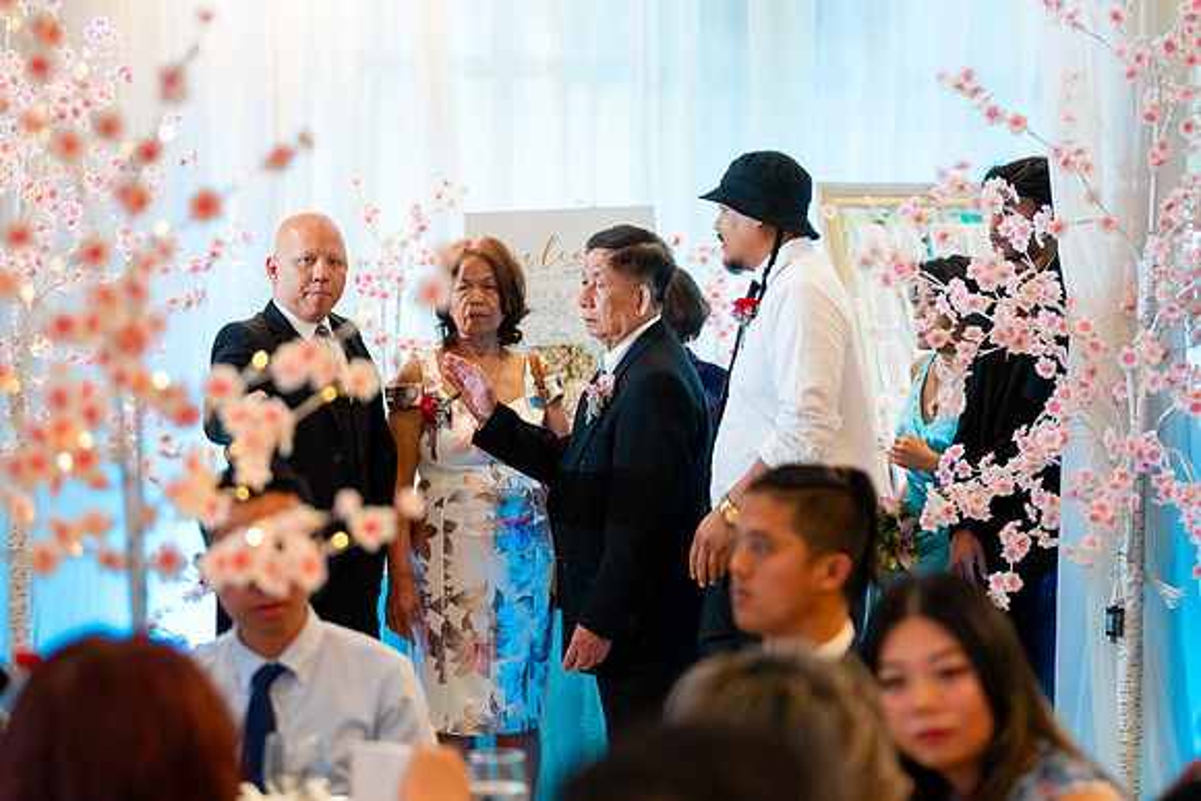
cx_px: 600
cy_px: 400
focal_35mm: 102
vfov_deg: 13.4
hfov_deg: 20.0
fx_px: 3403
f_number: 2.8
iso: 800
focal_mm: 102
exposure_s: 1/200
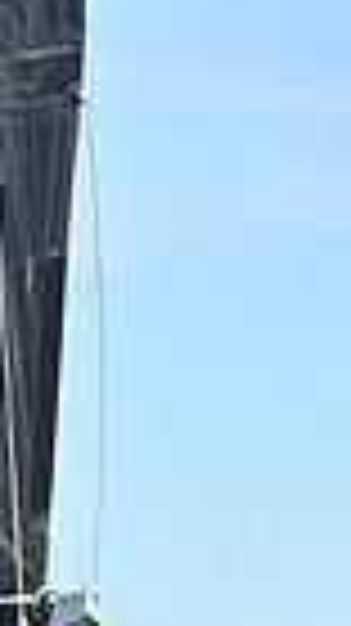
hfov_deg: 3.4
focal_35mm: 341
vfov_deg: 6.3
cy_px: 768
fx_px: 5652
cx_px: -936
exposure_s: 1/1250
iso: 250
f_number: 6.3
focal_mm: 78
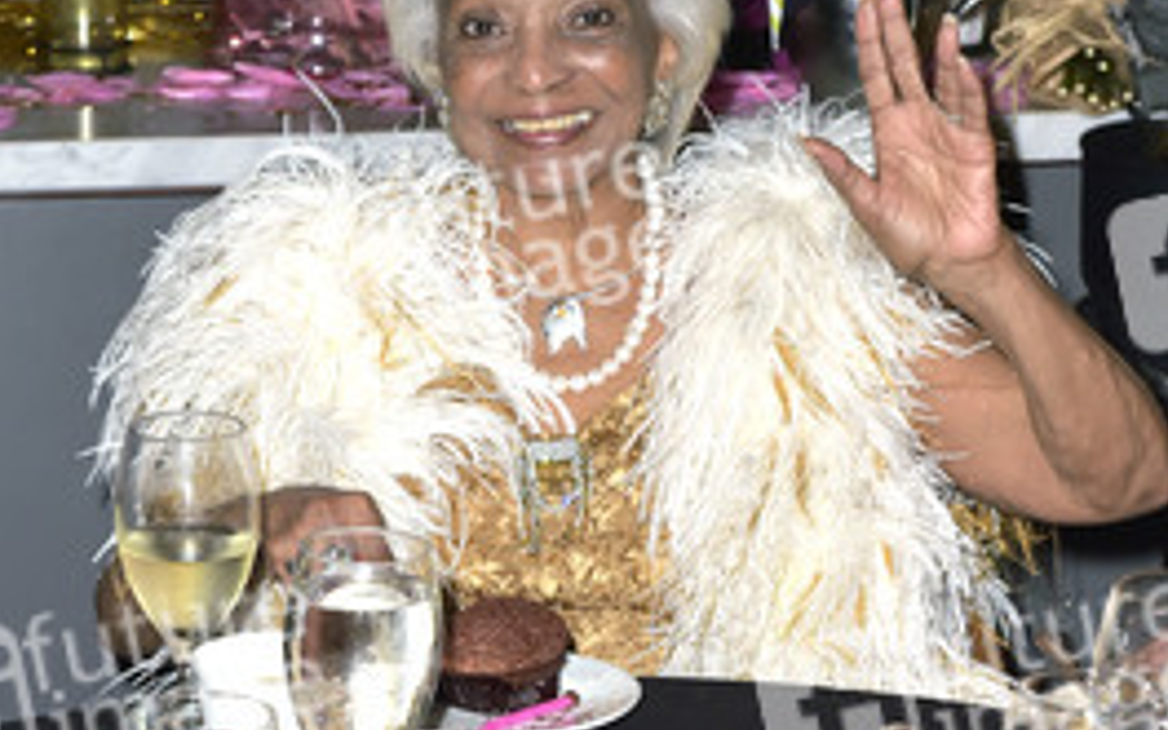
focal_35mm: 108
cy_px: 469
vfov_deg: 12.1
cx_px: 582
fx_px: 3438
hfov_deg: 19.3
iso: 400
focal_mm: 70
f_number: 6.3
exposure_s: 1/320
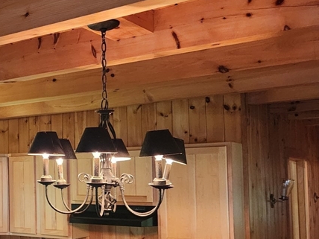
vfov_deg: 26.4
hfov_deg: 32.6
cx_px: 13
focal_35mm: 55
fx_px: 507
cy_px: 156
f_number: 1.8
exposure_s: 1/120
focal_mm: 5.4
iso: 1000
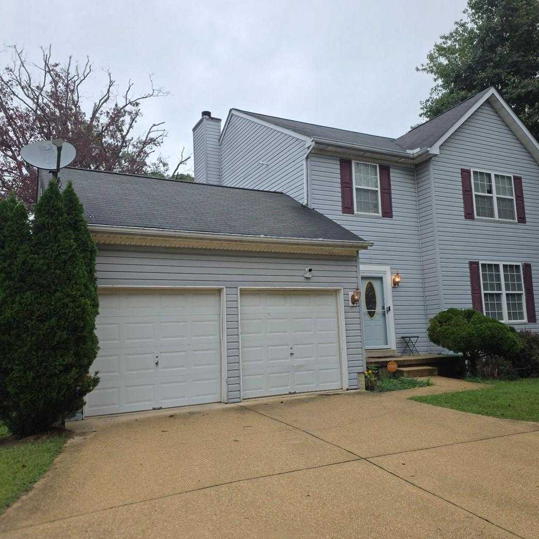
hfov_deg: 57.3
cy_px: 271
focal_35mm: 28
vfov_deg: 57.3
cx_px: 280
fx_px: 493
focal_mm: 6.3
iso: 80
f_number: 1.7
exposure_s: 1/1272
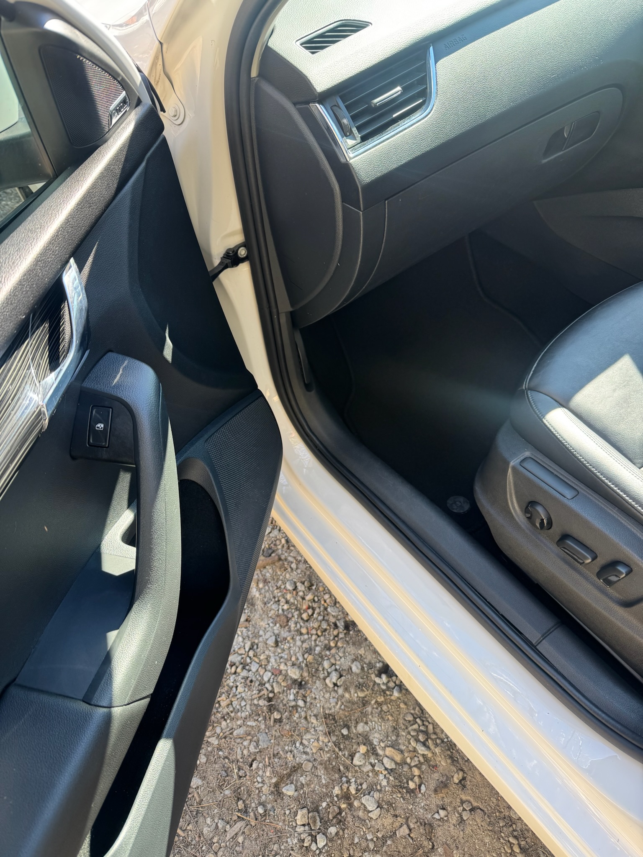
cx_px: 322
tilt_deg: -46.2
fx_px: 594
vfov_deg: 71.6
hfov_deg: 56.8
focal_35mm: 24
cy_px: 428
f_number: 1.78
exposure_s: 1/121
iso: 80
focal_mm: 6.76
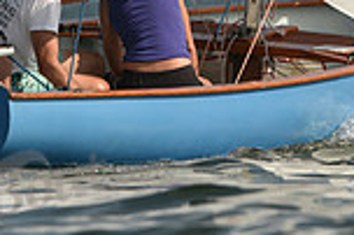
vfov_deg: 0.9
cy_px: -192
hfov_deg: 1.4
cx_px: 291
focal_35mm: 1451
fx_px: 14253
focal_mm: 380
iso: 250
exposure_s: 1/2500
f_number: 5.6
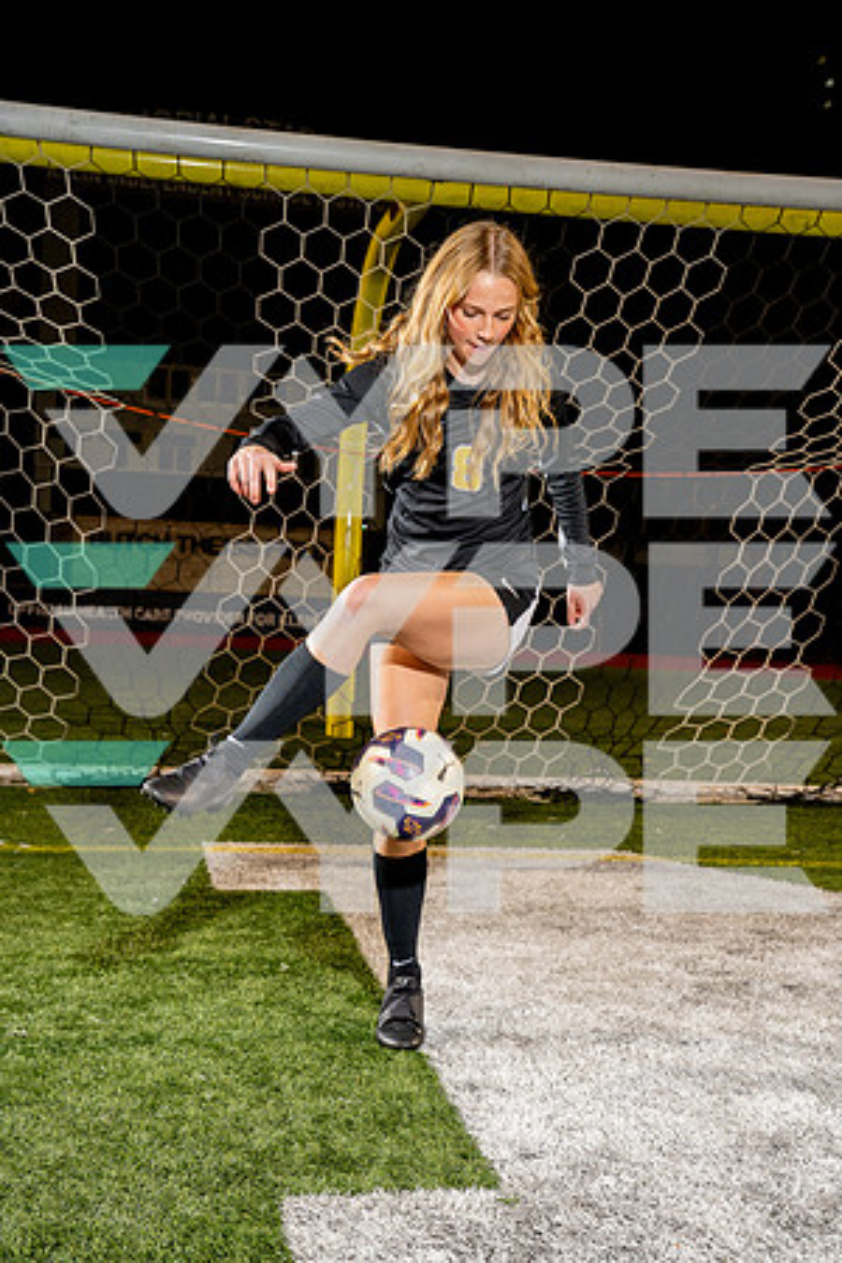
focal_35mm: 47
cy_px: 632
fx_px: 1649
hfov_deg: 28.6
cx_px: 421
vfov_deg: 41.9
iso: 800
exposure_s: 1/250
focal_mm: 47
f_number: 5.6
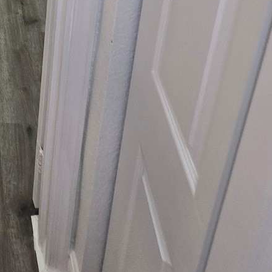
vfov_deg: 27.4
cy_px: -138
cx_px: -65
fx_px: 373
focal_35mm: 42
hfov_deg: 32.2
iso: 125
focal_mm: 2.2
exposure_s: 1/60
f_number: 2.2
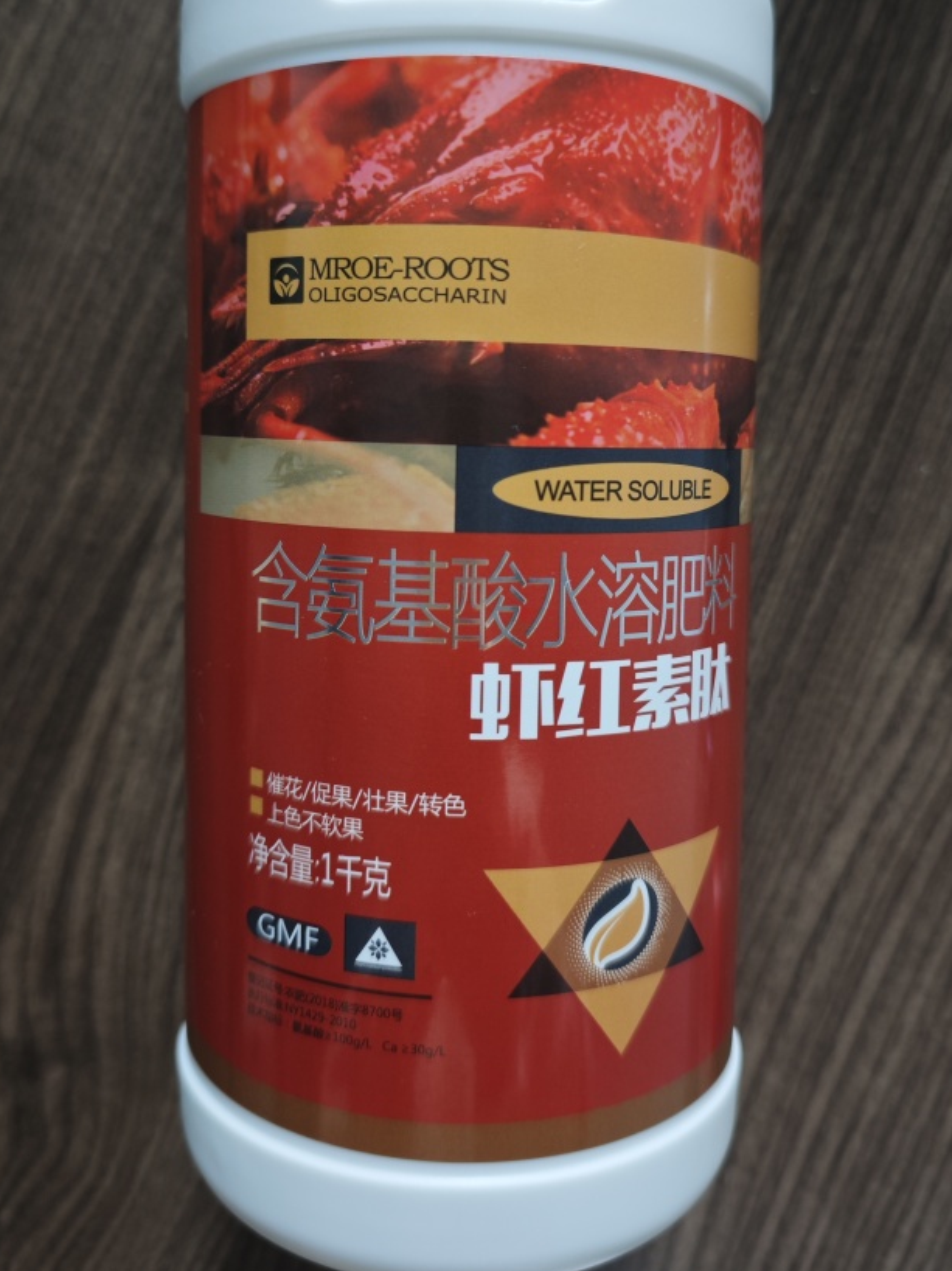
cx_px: 489
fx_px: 1101
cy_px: 504
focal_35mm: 30
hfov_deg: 46.8
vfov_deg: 59.5
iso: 250
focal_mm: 6.55
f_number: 1.6
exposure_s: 1/50
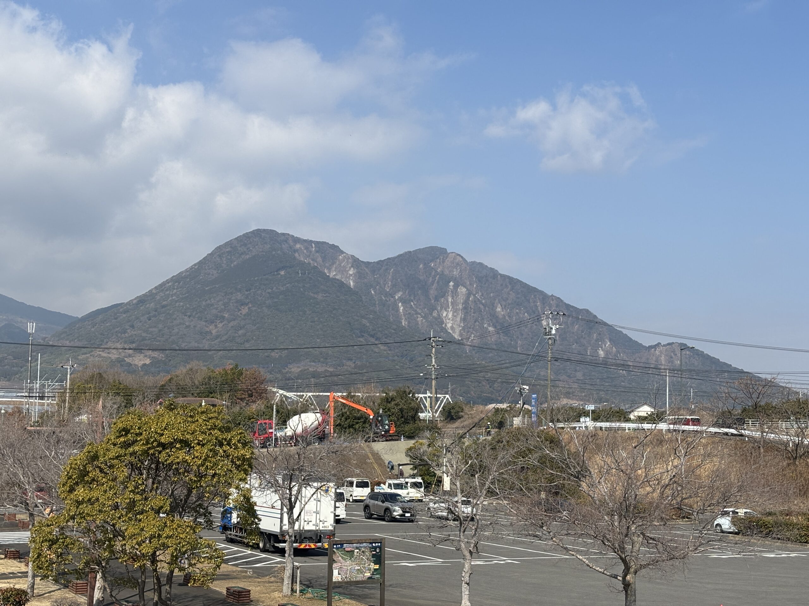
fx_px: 1215
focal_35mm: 52
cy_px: 303
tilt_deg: +6.3
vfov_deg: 28.0
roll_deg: -0.6
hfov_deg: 36.8
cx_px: 404
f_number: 1.6
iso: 40
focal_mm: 5.96
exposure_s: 1/3534
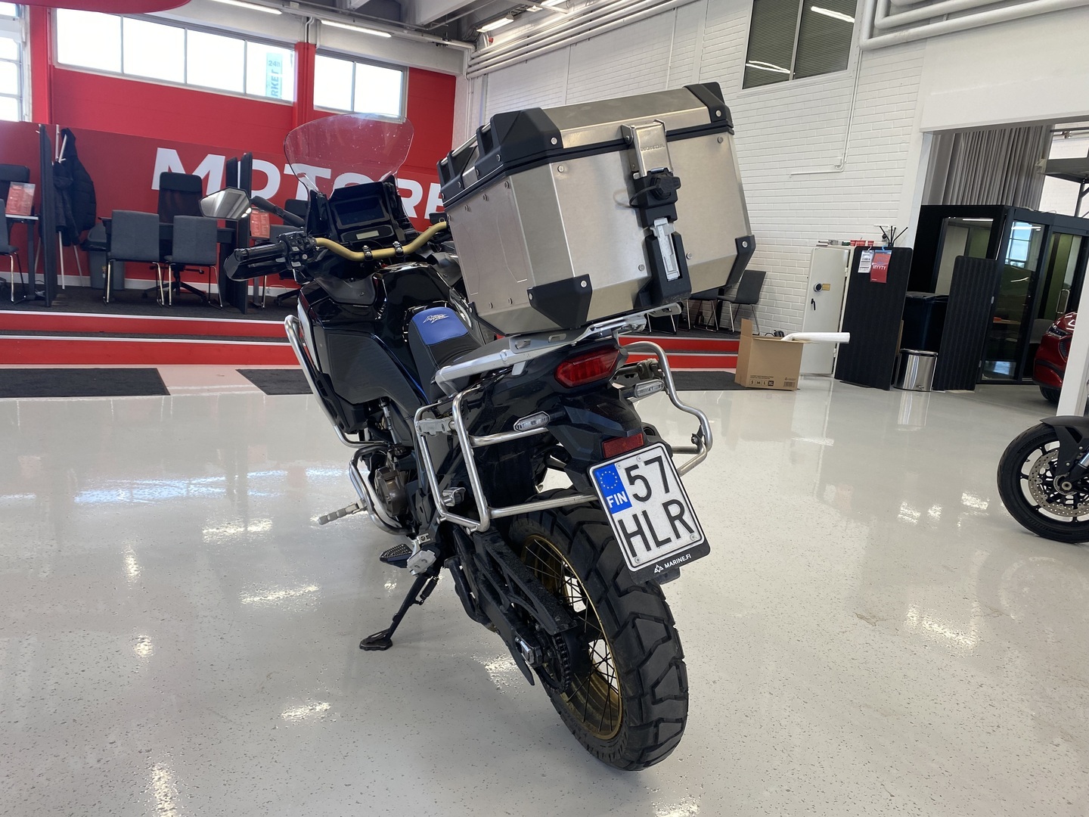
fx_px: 818
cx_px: 544
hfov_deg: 67.3
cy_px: 408
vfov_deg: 53.1
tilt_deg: -8.9
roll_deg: -4.5
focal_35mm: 26
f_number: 1.8
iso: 64
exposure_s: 1/100
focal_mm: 4.25
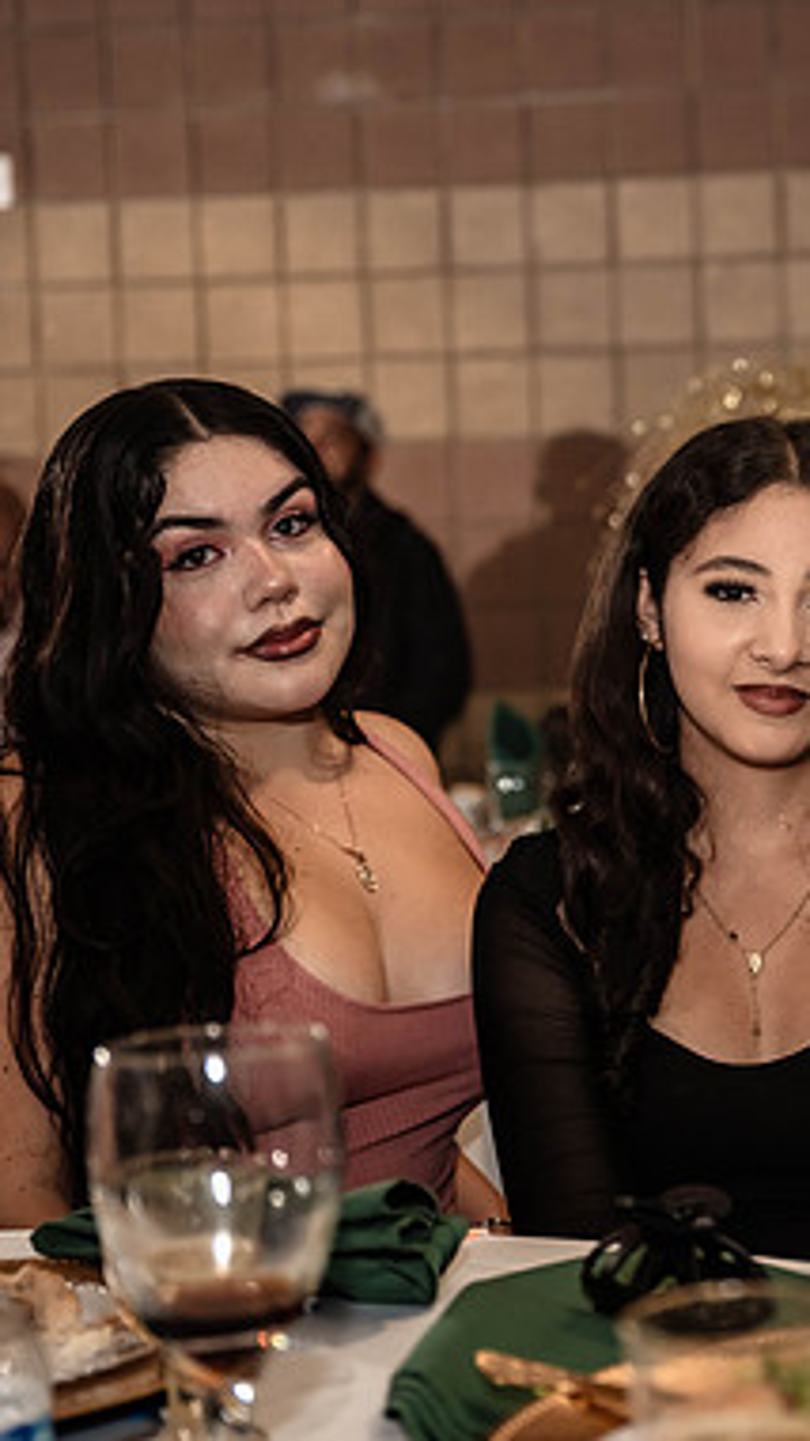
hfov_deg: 17.5
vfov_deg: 31.4
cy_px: 713
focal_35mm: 67
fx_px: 2561
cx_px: 825
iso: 250
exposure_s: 1/200
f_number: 2.8
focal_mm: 42
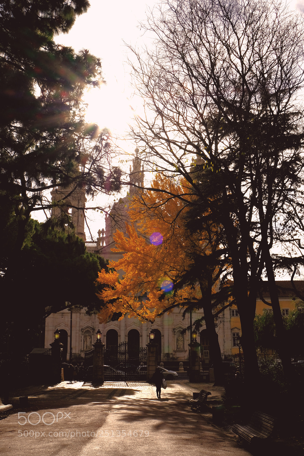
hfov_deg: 35.0
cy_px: 228
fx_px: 482
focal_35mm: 38
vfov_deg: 50.7
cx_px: 152
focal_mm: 25.4
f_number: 22
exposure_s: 1/160
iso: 200
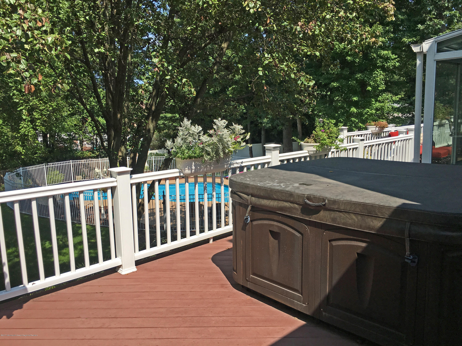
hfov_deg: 61.7
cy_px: 173
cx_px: 231
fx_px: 387
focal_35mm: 29
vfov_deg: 48.2
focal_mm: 4.15
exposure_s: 1/1603
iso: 25
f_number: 2.2
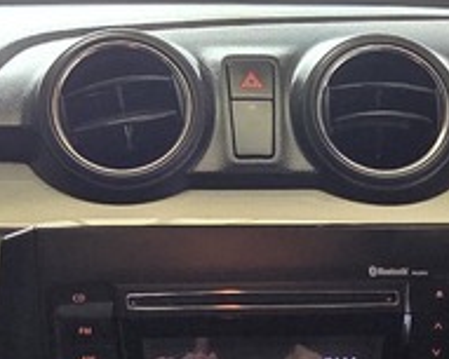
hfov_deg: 27.8
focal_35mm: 68
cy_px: 324
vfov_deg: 22.0
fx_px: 904
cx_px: 277
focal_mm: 2.2
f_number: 2.2
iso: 160
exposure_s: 1/100
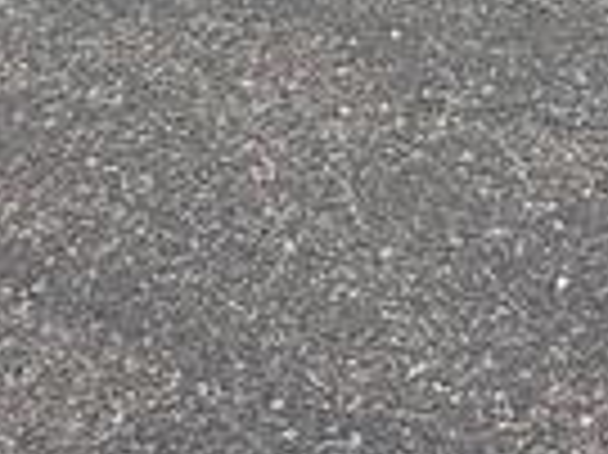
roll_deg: +0.4
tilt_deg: -5.3
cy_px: -733
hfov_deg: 18.4
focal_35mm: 106
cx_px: 464
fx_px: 1860
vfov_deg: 11.0
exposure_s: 1/607
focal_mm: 2.22
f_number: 2.2
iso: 50
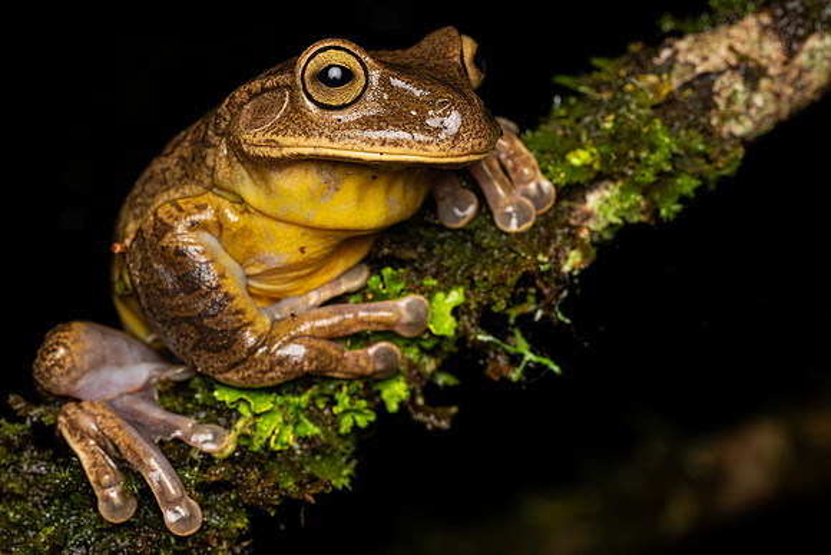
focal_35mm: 127
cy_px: 296
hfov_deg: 16.2
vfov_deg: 10.8
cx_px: 432
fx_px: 2921
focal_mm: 105
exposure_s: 1/200
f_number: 16
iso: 400
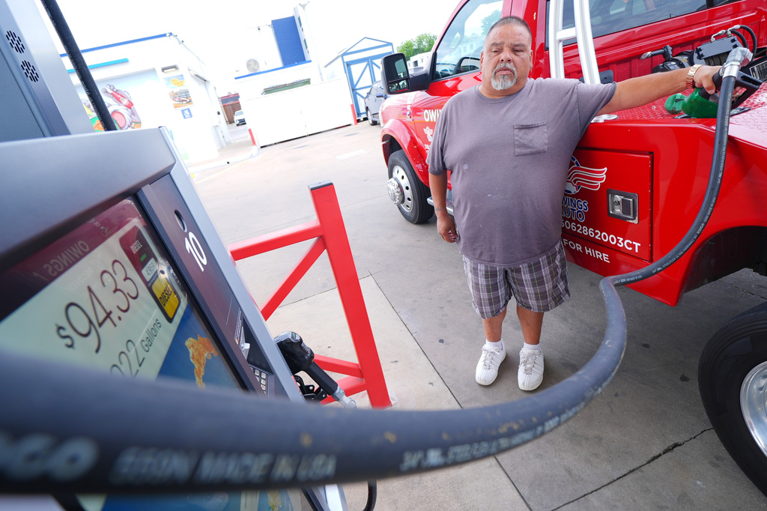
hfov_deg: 90.0
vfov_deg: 67.3
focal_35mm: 18
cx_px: 384
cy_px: 256
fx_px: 383
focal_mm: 12
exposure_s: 1/160
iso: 125
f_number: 4
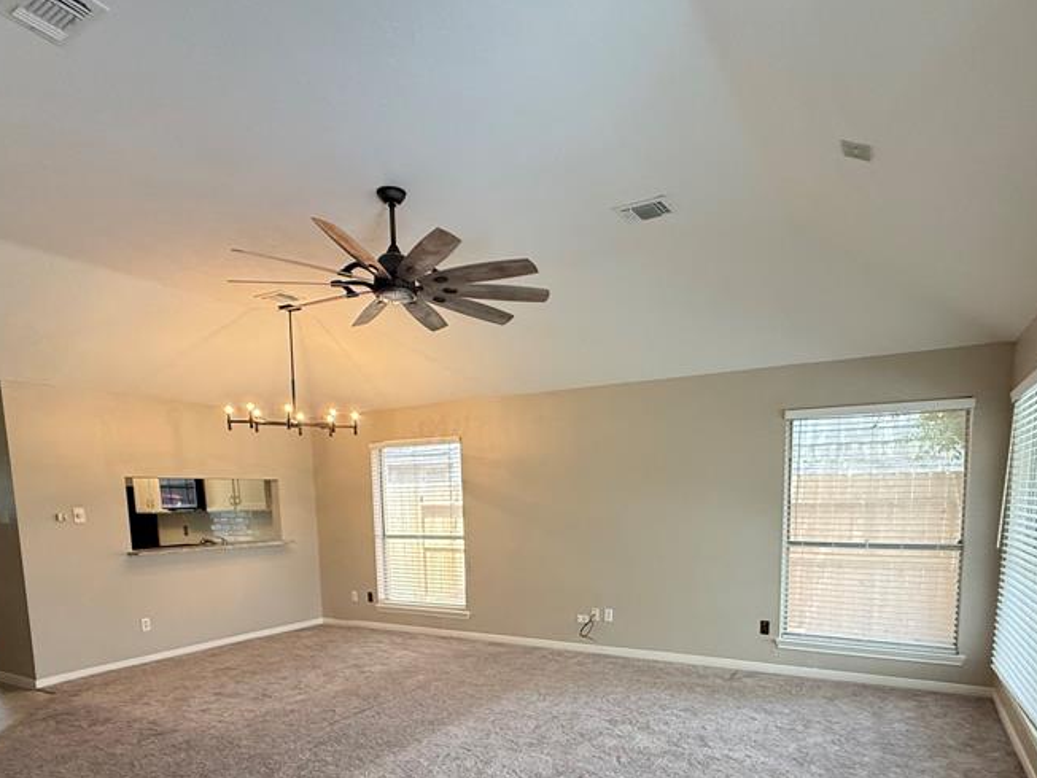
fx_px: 659
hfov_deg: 76.4
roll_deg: +0.6
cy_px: 581
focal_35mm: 22
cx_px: 539
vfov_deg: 58.0
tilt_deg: -6.9
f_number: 2.2
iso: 400
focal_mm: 2.22
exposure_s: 1/120
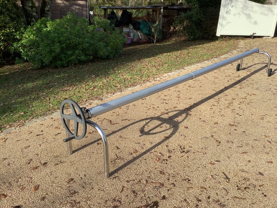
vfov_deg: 45.4
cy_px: 104
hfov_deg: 58.4
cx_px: 138
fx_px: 248
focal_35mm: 31
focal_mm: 3.3
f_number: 2.4
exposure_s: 1/562
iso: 25
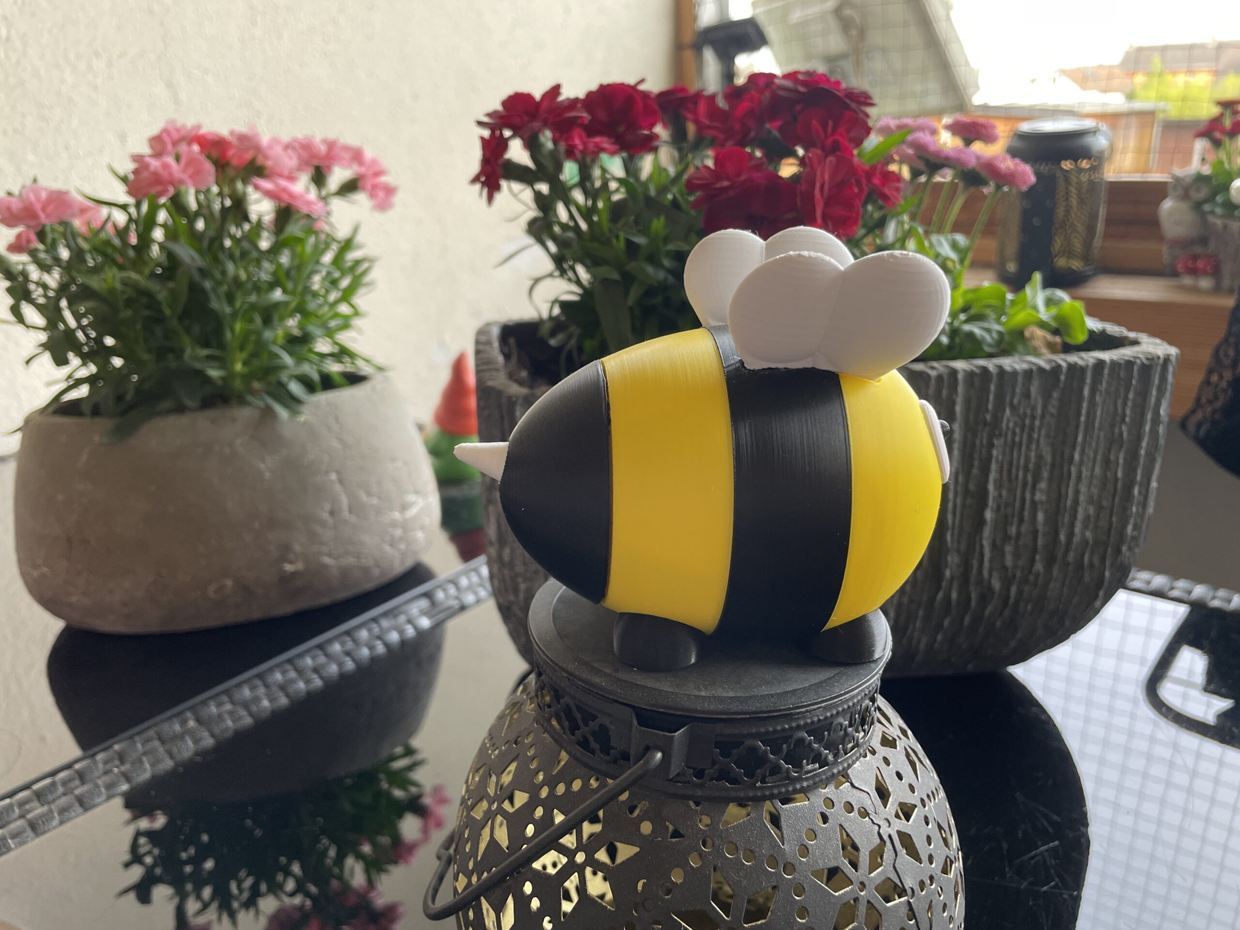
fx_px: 931
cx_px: 620
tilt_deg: -19.4
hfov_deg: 67.3
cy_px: 465
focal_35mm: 26
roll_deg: +3.2
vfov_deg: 53.1
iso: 100
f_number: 1.6
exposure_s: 1/121
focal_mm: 4.2
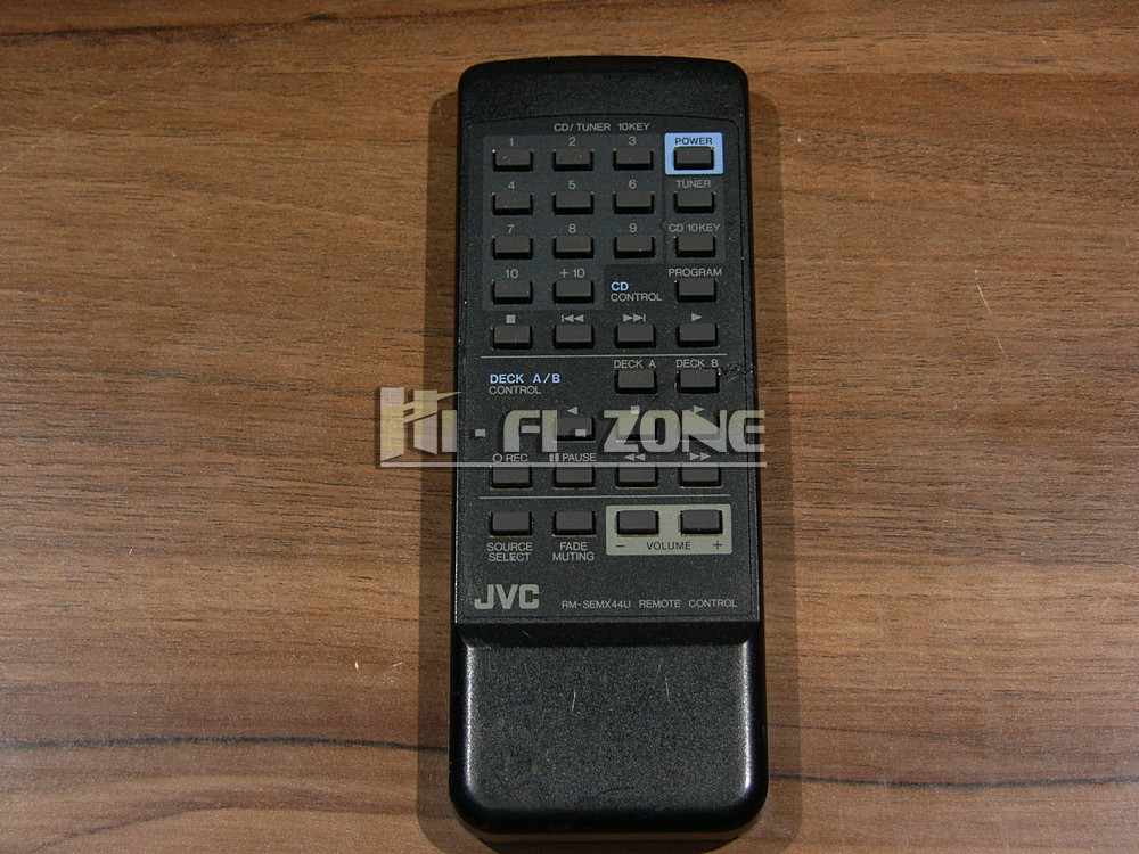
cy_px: 427
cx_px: 570
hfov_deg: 26.0
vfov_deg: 19.6
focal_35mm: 75
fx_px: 2468
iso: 50
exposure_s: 1/80
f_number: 3.2
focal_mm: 19.4
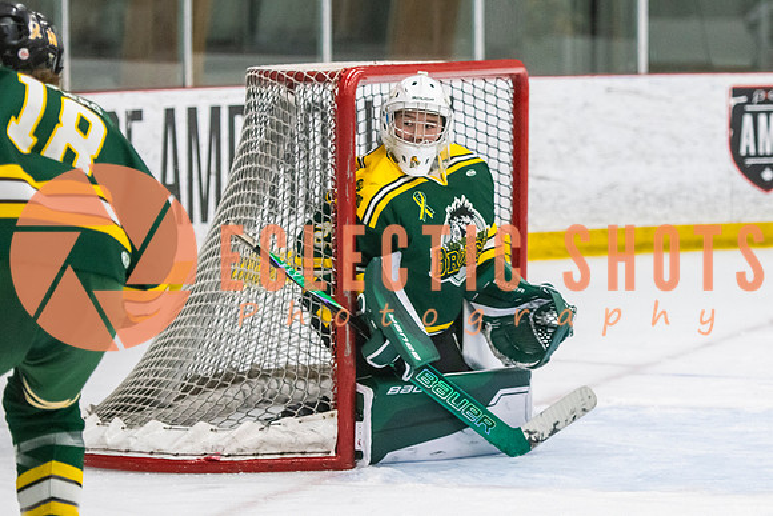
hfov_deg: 10.7
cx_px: 526
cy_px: 239
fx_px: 4133
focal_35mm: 192
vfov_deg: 7.1
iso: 2500
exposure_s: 1/640
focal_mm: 105
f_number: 3.2
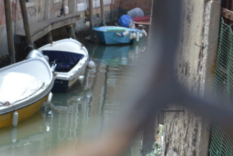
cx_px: 34
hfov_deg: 11.0
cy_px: -10
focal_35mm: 186
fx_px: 1205
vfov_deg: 7.3
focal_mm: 55
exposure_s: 1/80
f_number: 5.6
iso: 100
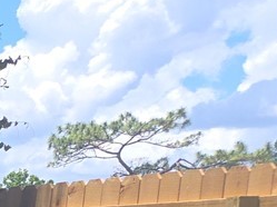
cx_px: -605
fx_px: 1183
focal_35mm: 148
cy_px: 483
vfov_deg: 9.1
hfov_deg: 9.6
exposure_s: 1/917
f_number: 1.8
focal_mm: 5.4
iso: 25
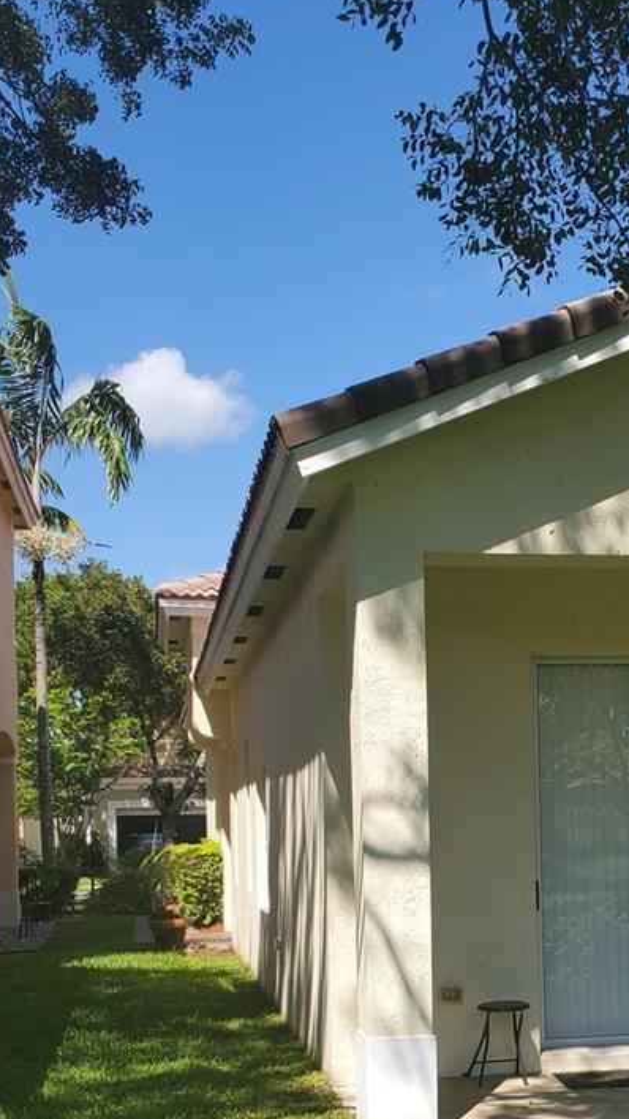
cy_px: 828
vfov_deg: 41.7
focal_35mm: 48
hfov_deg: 24.6
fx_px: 1424
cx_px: 469
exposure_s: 1/1478
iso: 50
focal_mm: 4.3
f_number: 2.4
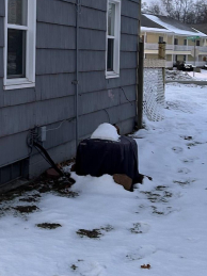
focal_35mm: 67
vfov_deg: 28.6
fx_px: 535
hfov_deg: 21.8
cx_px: 68
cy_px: 75
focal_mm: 5.7
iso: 160
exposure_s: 1/60
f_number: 1.5
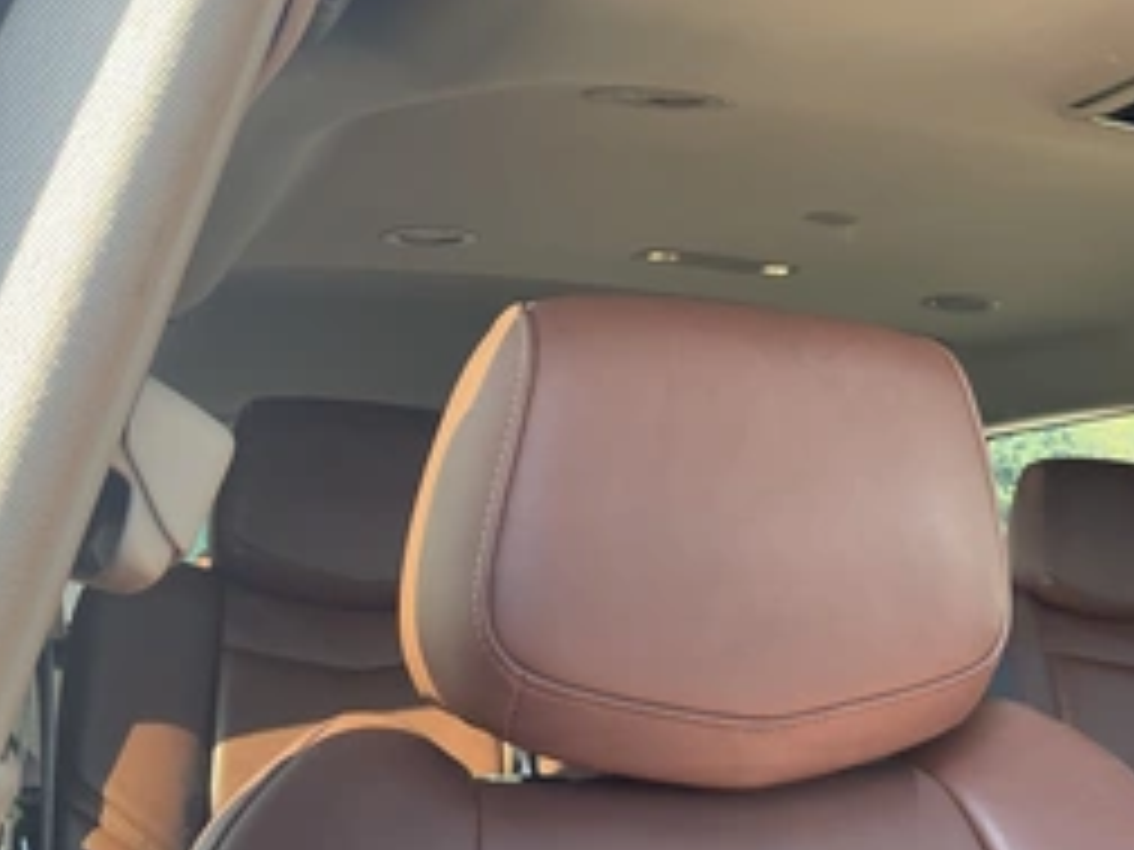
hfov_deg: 40.9
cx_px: 720
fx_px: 1507
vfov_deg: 31.4
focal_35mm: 46
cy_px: 522
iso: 64
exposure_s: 1/107
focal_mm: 3
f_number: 1.8
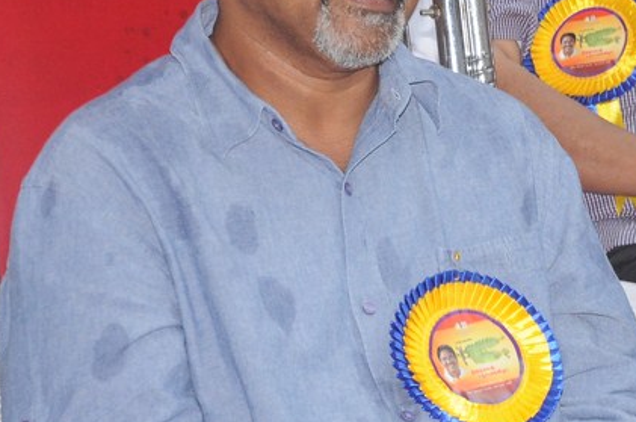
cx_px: 755
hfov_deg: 7.0
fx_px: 5149
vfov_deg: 4.7
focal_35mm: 292
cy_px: -15
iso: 1250
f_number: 11
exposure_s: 1/125
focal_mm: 80
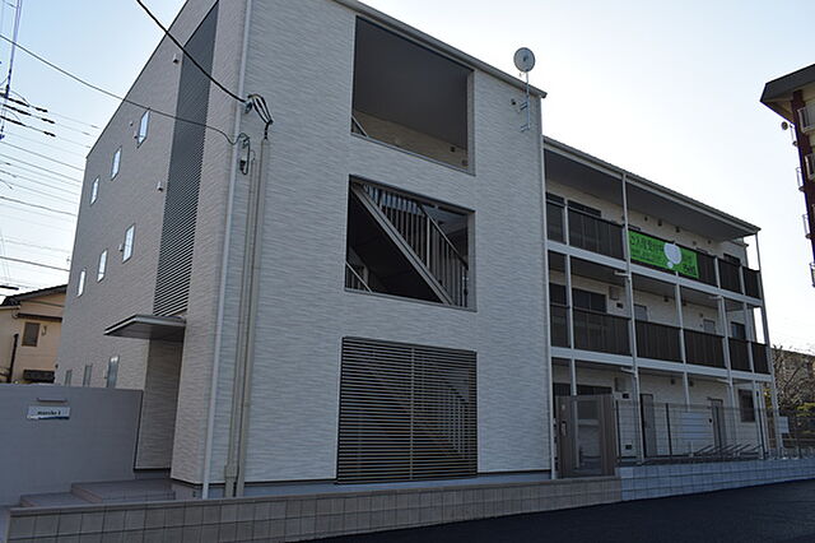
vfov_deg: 47.9
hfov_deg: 67.4
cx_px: 408
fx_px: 611
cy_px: 272
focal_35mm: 27
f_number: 10
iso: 100
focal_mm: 18
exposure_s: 1/200
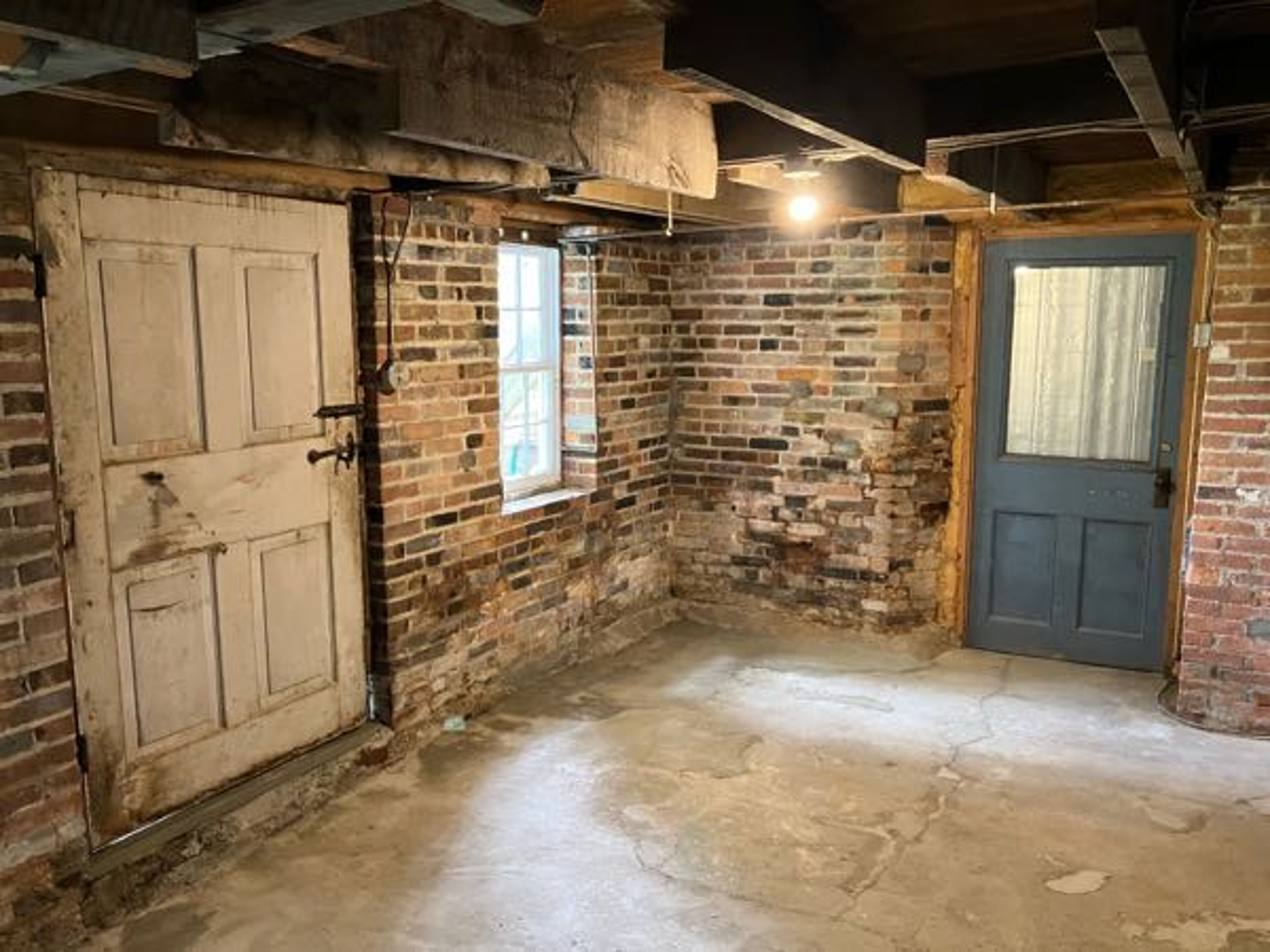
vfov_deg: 49.7
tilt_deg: -7.4
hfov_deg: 63.4
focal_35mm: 28
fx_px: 1027
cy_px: 476
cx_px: 635
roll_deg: +0.5
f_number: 1.8
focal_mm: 3.99
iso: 250
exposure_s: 1/40
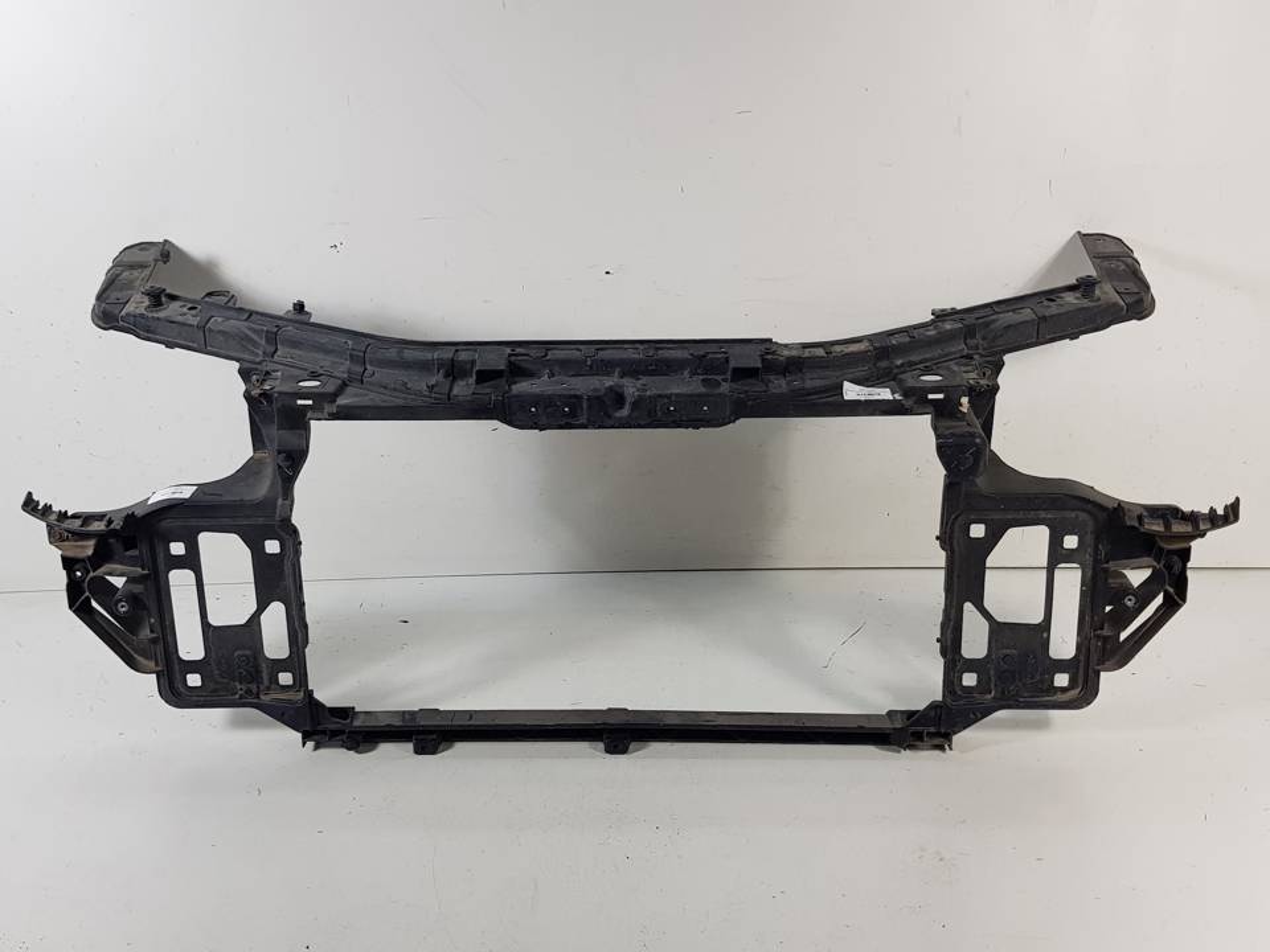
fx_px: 954
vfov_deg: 53.1
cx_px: 635
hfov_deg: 67.3
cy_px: 476
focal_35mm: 26
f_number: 1.7
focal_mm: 4.2
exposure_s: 1/100
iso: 40
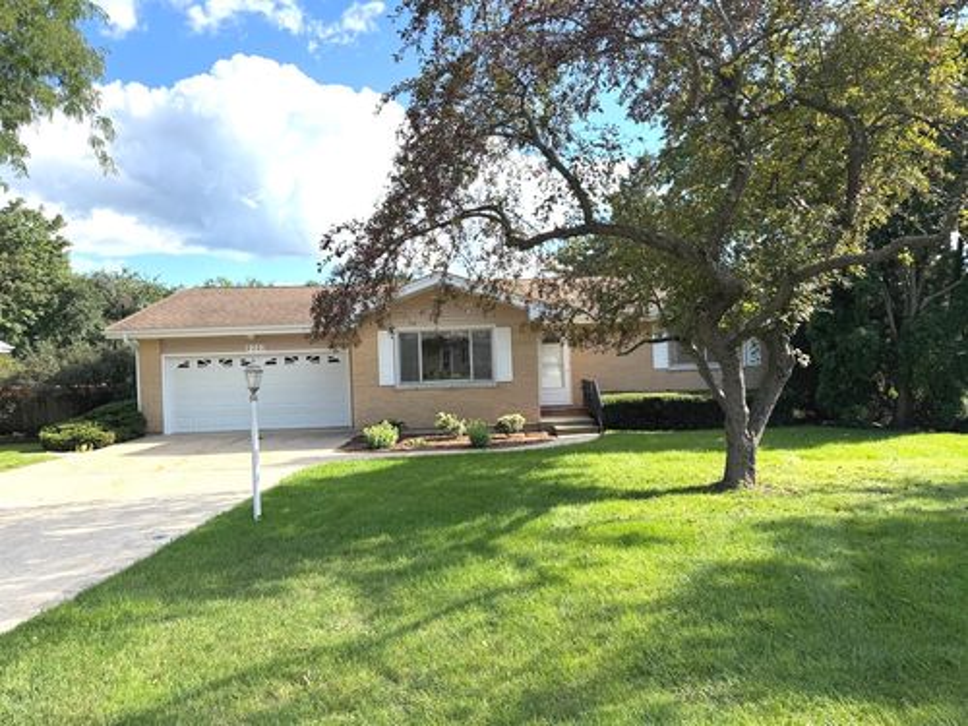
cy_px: 363
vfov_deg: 56.8
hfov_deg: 71.6
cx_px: 484
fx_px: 671
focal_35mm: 24
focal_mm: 6.76
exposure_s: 1/2445
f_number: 1.78
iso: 100
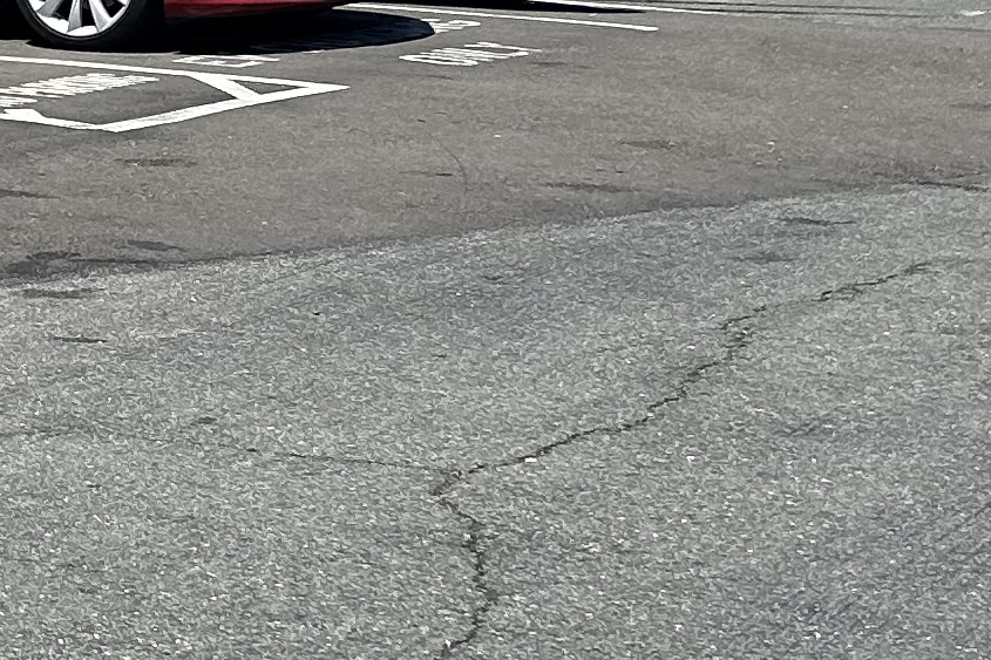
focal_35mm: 129
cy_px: 88
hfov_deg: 14.3
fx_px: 3550
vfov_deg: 10.6
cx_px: -726
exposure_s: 1/3968
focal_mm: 5.7
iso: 50
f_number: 1.5
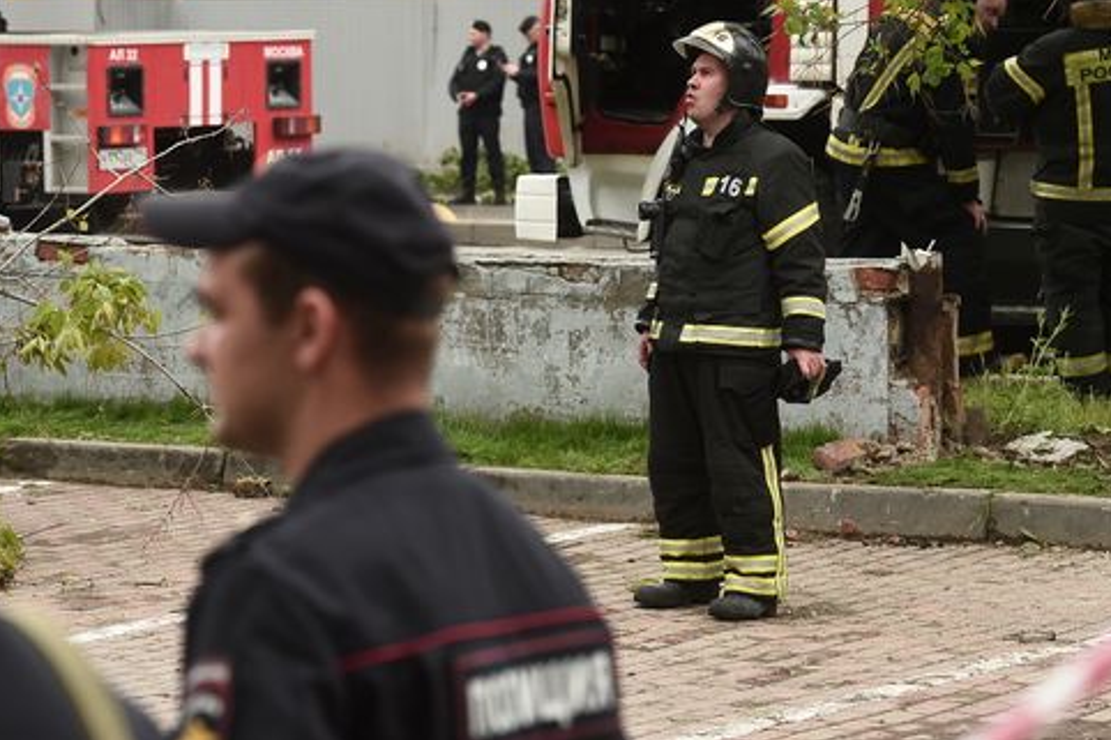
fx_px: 5460
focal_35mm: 177
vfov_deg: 7.8
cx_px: 415
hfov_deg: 11.6
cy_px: 406
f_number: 6.3
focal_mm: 122
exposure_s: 1/320
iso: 400
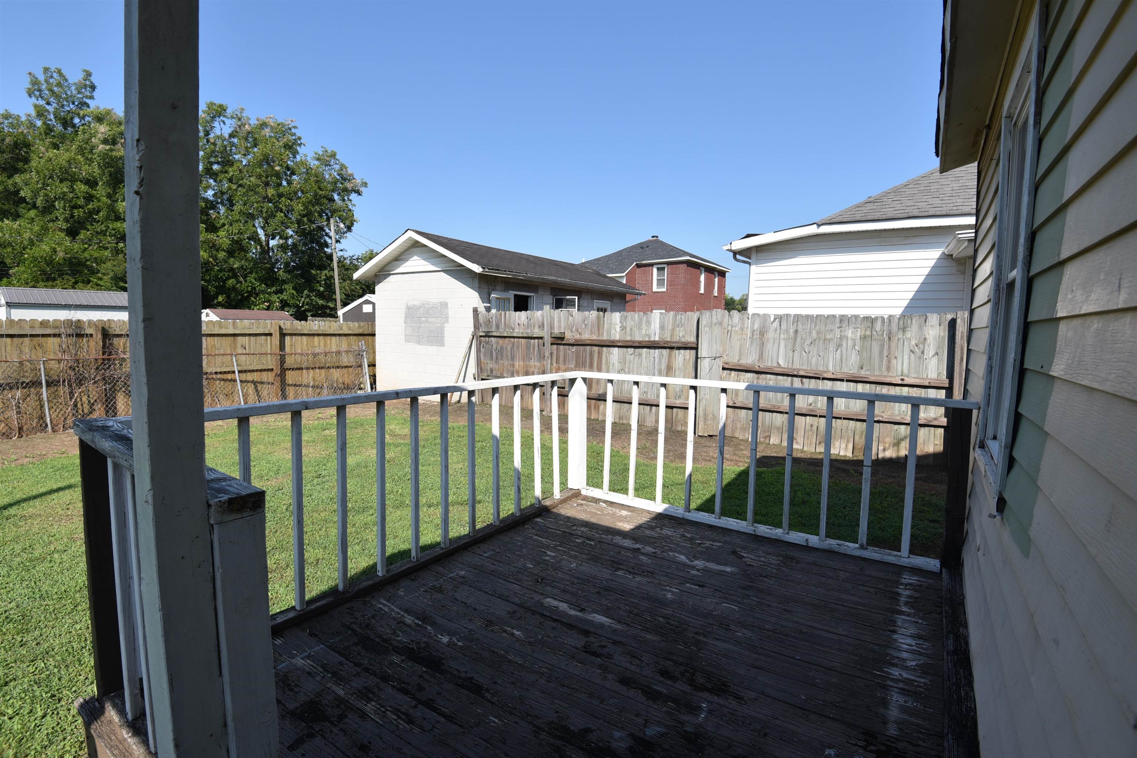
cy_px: 379
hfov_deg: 96.7
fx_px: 505
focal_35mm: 16
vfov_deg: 73.7
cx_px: 568
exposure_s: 1/320
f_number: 9
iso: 200
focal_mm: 16
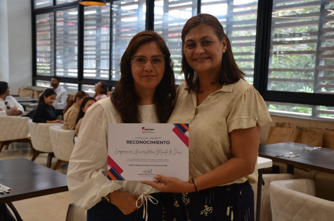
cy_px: 110
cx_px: 167
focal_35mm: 45
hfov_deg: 43.7
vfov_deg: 29.7
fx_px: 417
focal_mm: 30
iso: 400
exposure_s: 1/100
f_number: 5
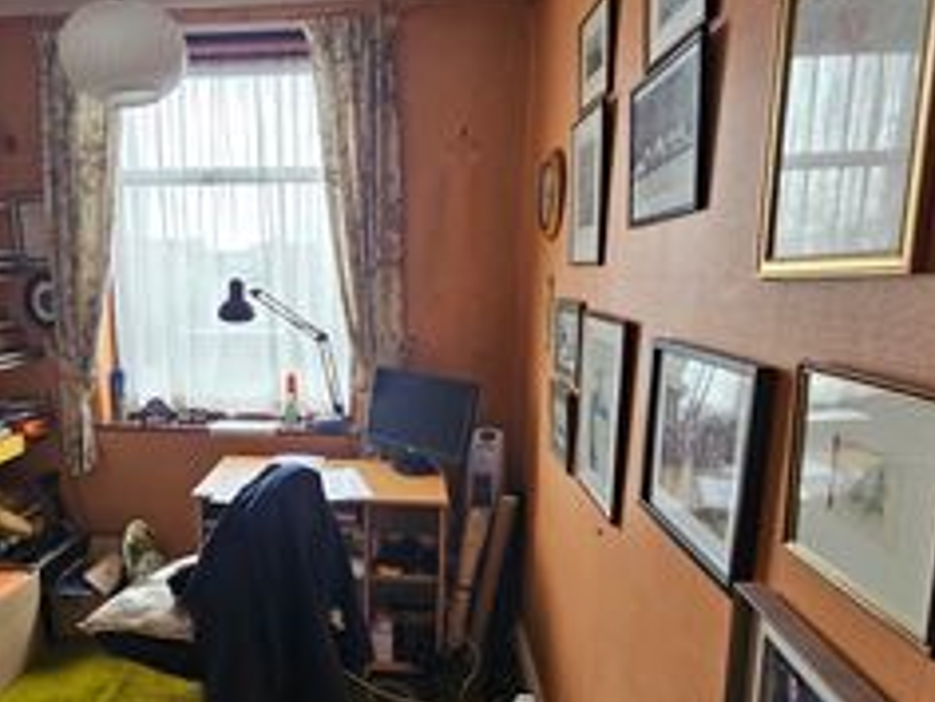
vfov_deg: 61.0
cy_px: 381
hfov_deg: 74.9
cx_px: 345
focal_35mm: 22
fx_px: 594
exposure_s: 1/50
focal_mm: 2.2
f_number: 2.2
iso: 200
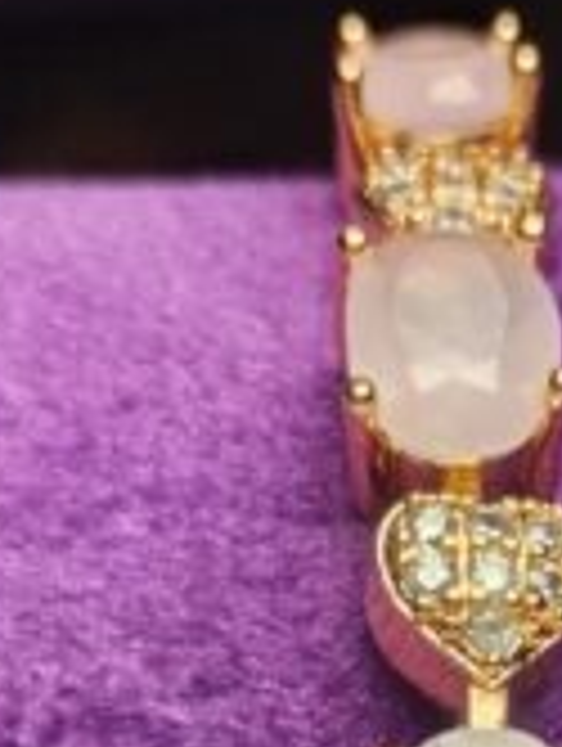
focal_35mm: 107
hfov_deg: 13.8
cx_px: 468
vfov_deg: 17.6
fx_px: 2310
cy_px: 862
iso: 100
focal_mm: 3.98
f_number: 1.8
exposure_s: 1/100
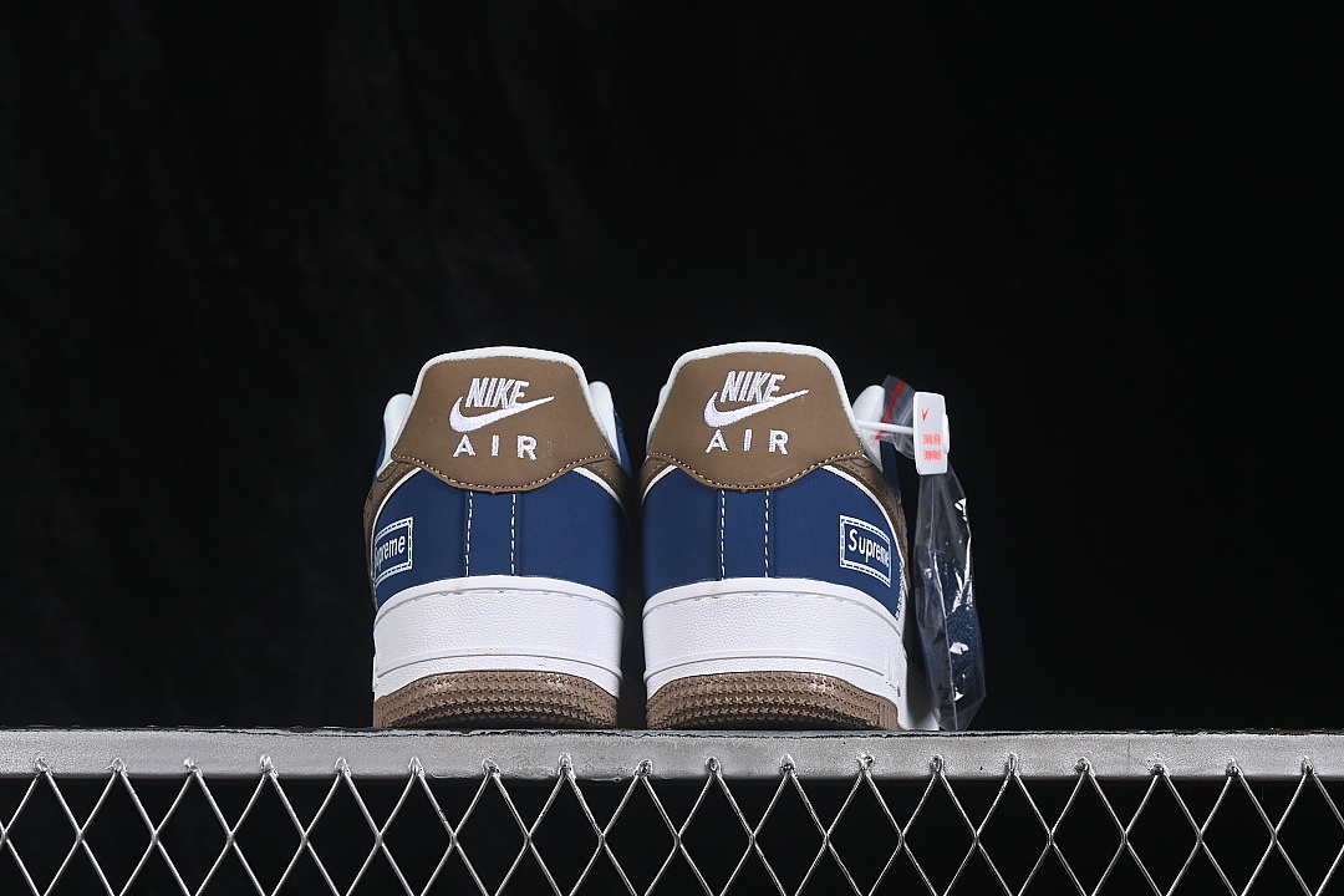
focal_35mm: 75
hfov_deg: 27.0
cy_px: 448
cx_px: 672
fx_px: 2800
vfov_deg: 18.2
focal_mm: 50
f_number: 8
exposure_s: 1/80
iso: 160
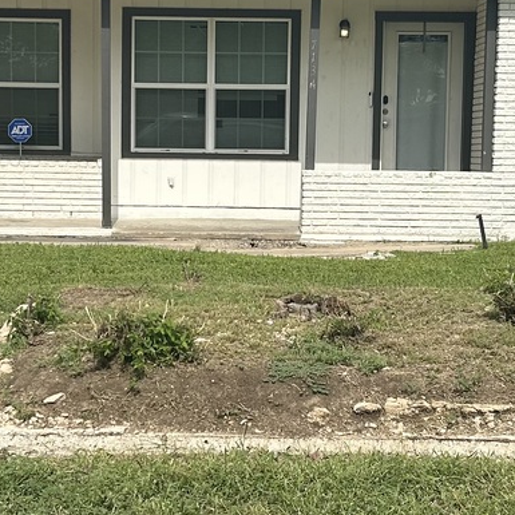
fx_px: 1448
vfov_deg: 20.2
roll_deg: -1.0
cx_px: 231
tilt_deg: -3.9
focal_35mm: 86
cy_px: 234
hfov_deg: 20.2
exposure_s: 1/5076
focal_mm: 5.7
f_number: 1.5
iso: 50
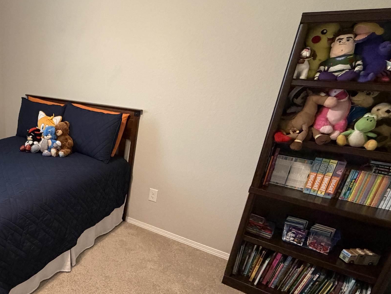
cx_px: 50
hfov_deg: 57.5
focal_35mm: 27
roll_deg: -0.4
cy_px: 175
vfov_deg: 51.0
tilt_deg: -22.1
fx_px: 305
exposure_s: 1/60
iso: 400
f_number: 2.2
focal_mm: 2.22
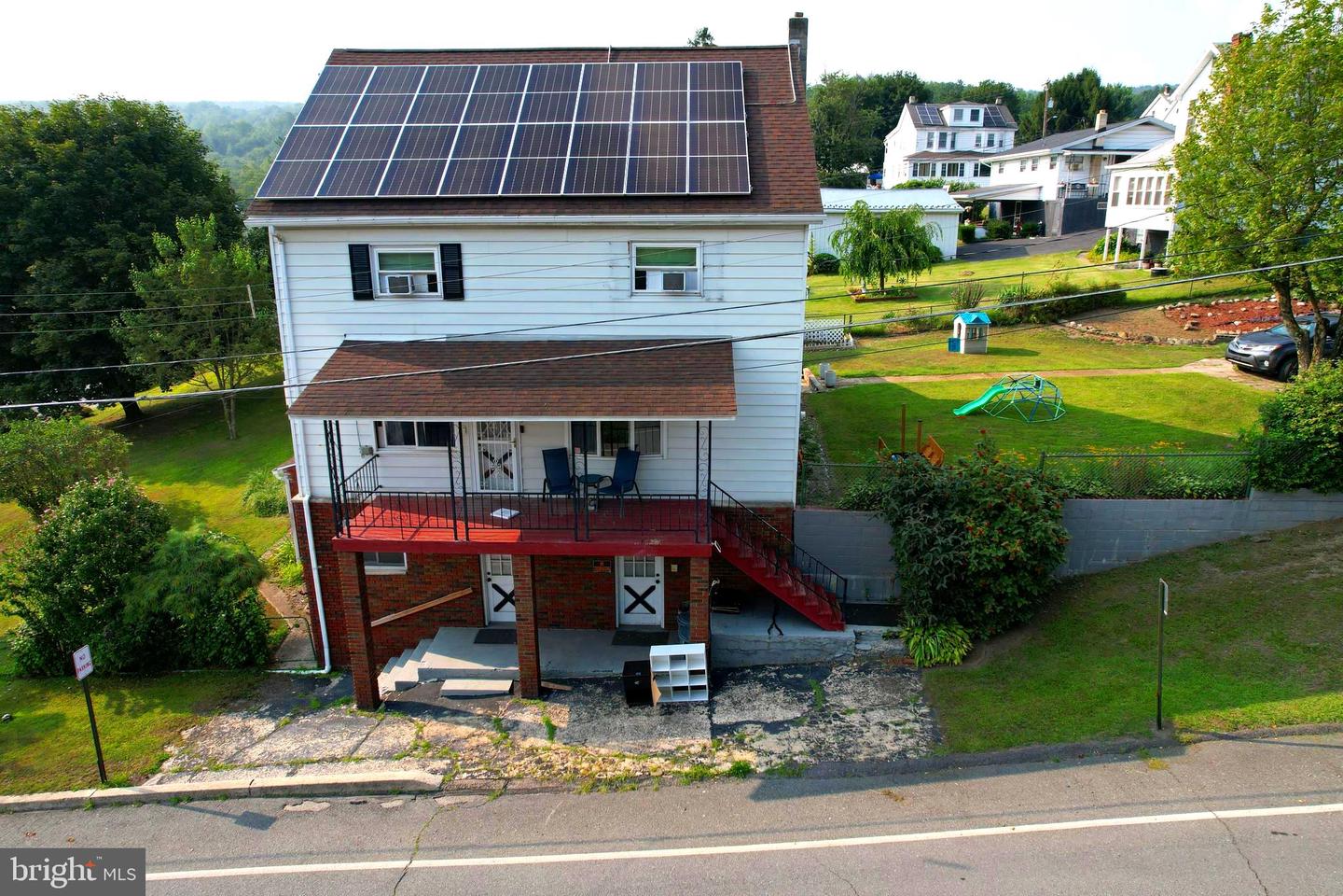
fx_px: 821
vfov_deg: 57.2
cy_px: 448
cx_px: 672
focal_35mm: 22
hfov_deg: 78.6
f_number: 2.8
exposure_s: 1/1000
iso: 110
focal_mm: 8.38
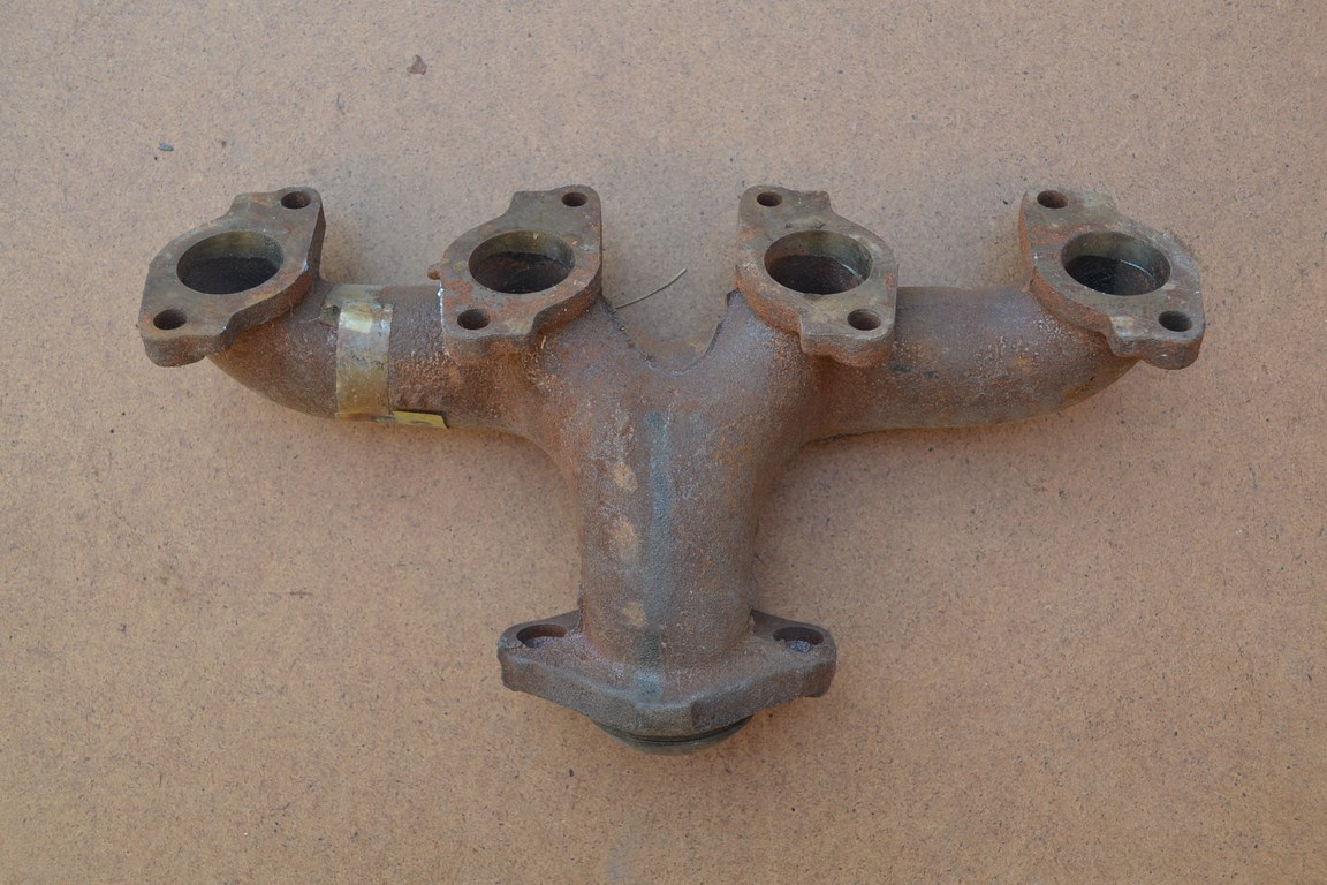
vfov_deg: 30.8
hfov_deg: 45.0
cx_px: 664
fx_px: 1603
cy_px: 442
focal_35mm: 44
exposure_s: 1/125
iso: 200
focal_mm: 29
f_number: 5.6
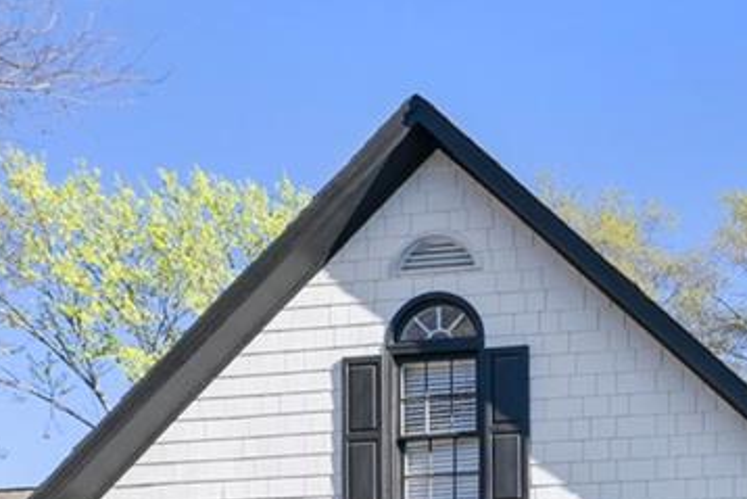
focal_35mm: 40
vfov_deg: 28.7
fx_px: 830
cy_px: 608
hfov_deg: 38.0
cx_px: 868
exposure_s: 1/200
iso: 100
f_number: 8
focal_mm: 14
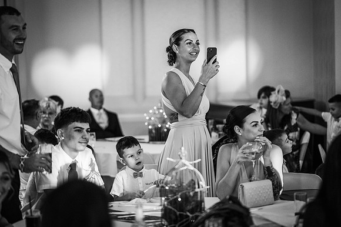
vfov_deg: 16.1
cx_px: 170
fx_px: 805
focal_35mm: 85
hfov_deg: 23.9
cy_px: 114
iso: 1250
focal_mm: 85
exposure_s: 1/200
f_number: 1.8
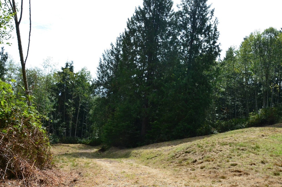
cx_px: 174
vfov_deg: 34.6
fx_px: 297
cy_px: 126
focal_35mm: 38
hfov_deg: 50.3
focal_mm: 18
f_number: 13
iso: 1600
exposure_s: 1/1250
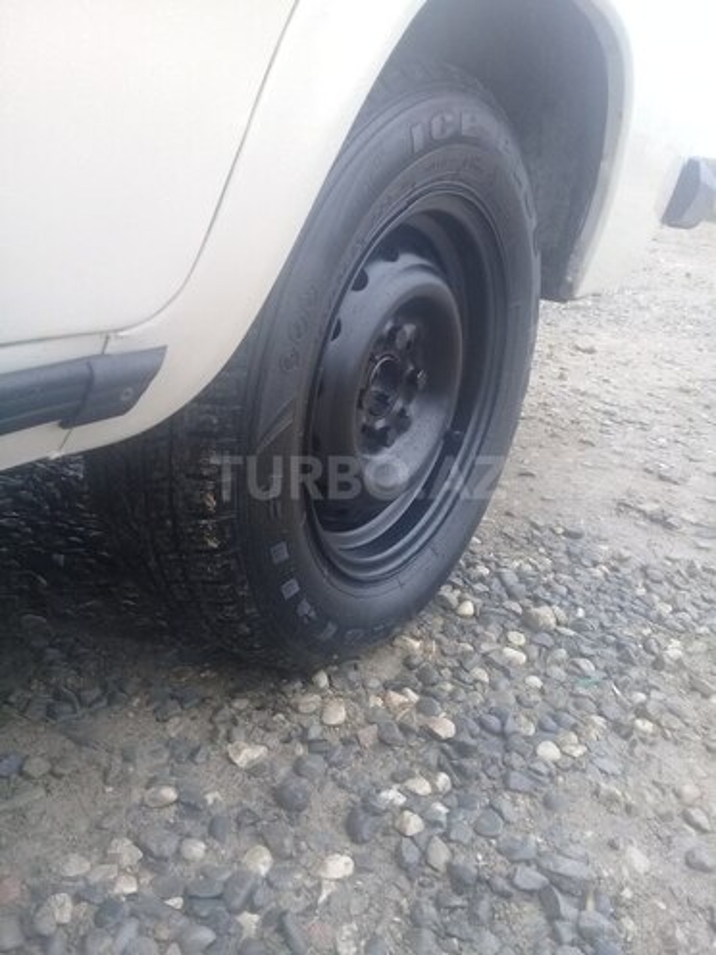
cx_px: 358
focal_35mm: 31
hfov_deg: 45.4
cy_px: 478
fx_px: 855
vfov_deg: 58.4
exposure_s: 1/50
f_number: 2.2
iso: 64
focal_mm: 3.3
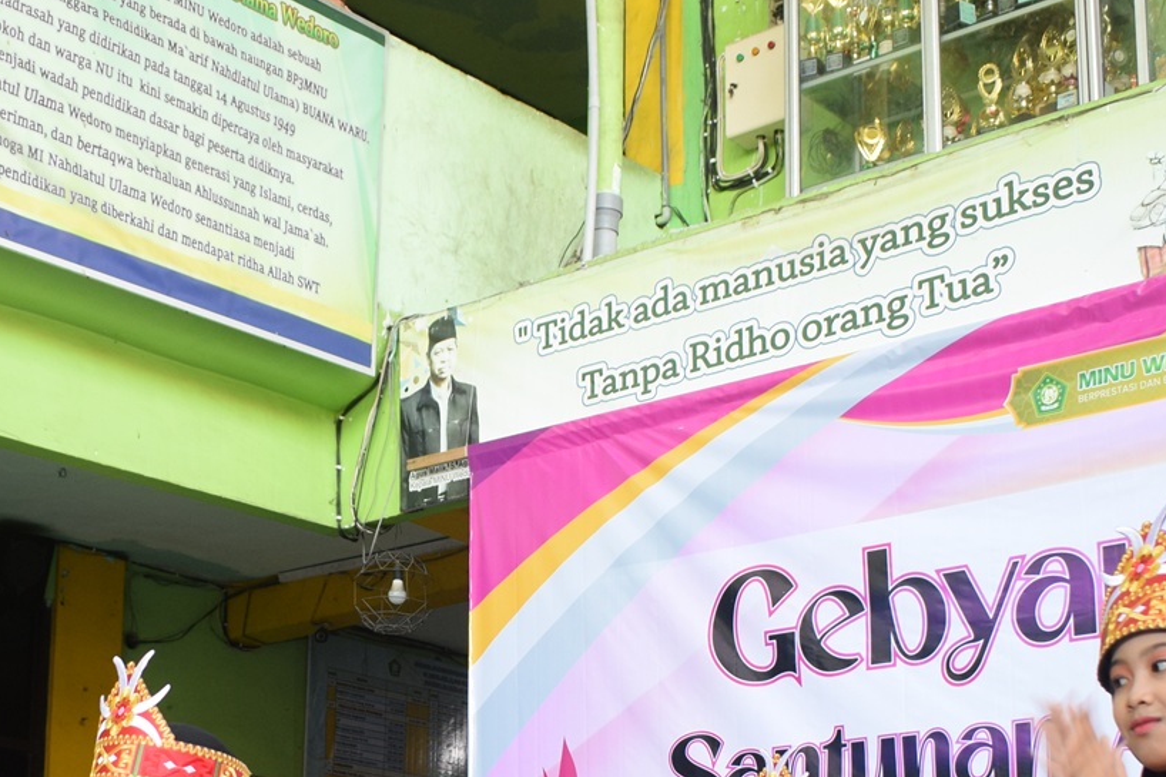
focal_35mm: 66
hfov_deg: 30.5
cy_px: 748
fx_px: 2137
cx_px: 497
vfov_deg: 20.1
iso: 400
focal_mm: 18
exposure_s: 1/125
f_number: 4
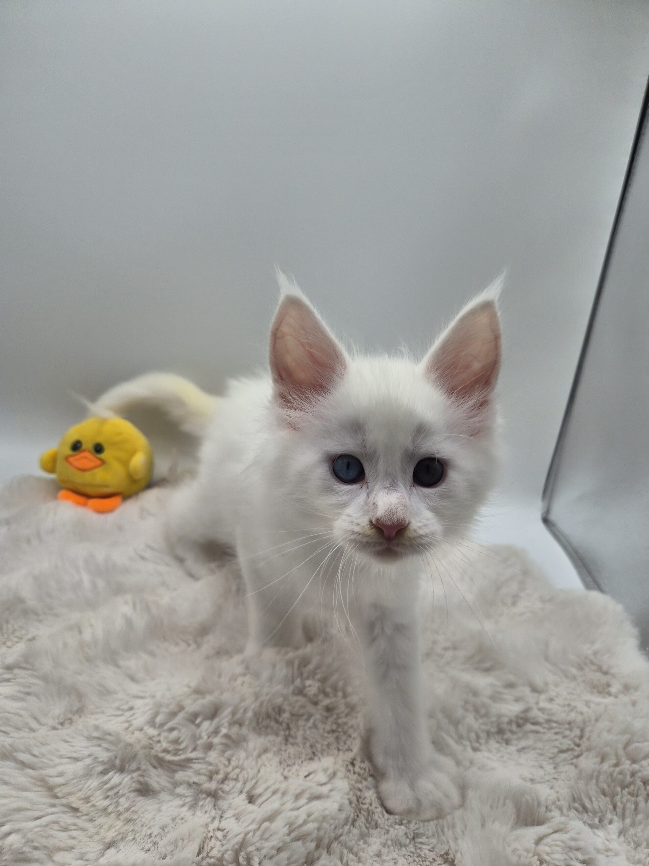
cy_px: 433
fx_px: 575
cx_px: 324
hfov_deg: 58.9
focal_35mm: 23
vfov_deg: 73.9
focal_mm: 5.4
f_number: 1.8
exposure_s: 1/2584
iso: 80
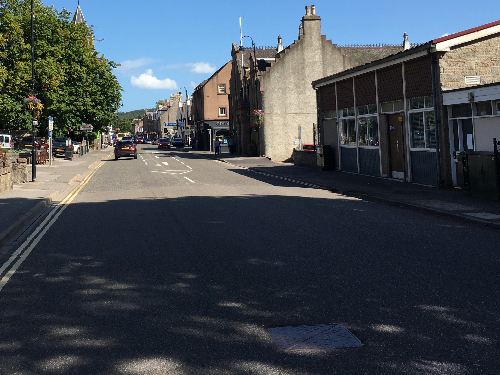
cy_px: 82
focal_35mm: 46
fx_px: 664
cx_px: 163
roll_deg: +0.7
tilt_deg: +5.8
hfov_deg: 40.7
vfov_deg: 30.8
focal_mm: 4.15
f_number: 2.2
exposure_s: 1/1012
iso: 25
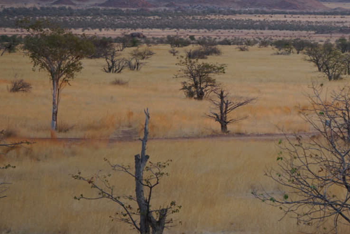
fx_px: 1498
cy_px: 19
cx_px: 369
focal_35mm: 154
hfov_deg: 13.1
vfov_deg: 8.9
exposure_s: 1/125
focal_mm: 70
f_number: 5.6
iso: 200
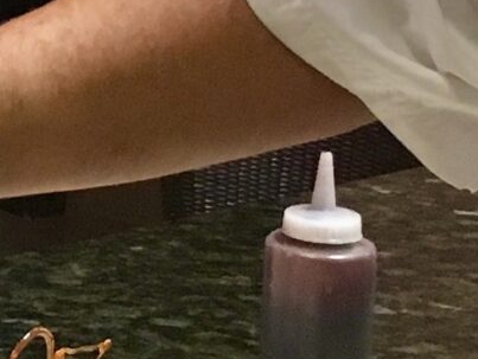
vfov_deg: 8.0
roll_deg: -3.8
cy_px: -83
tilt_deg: -7.8
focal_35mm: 184
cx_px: -190
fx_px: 2543
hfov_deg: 10.4
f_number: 2.2
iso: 200
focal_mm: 4.15
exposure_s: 1/24
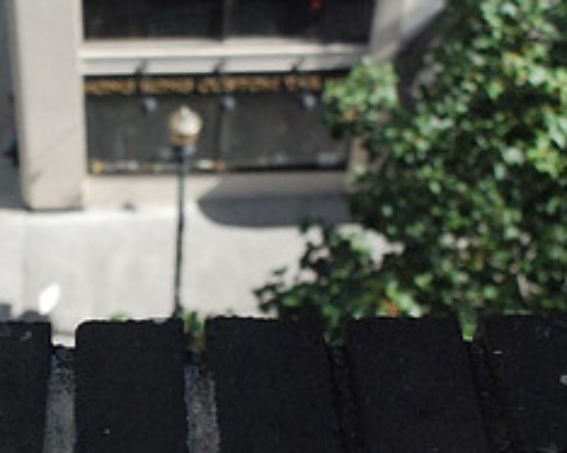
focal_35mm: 84
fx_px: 1409
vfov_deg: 18.3
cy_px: 258
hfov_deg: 22.3
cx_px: 75
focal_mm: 24
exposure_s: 1/3200
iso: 1600
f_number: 4.5
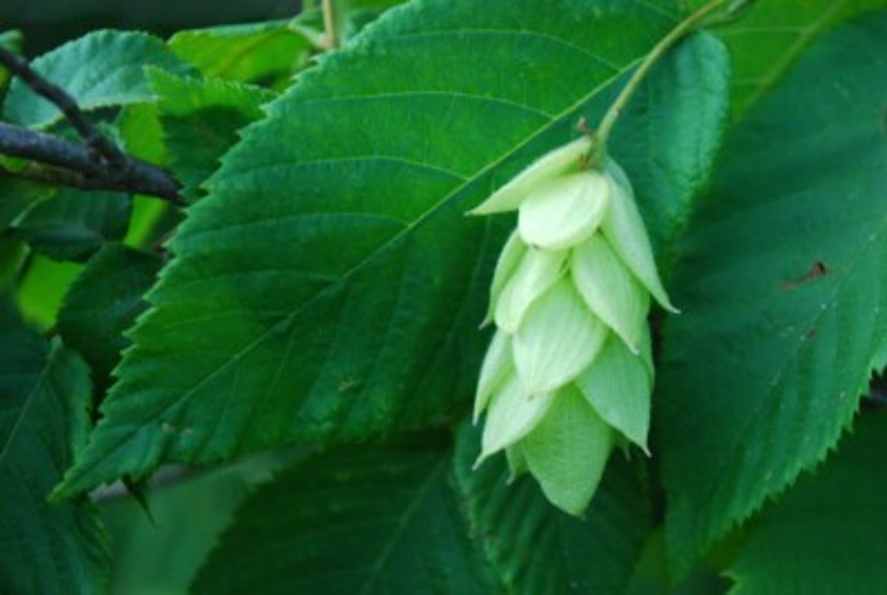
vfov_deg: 16.6
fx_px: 2036
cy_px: 298
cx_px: 444
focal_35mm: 82
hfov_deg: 24.6
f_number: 5.6
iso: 400
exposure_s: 1/60
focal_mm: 55
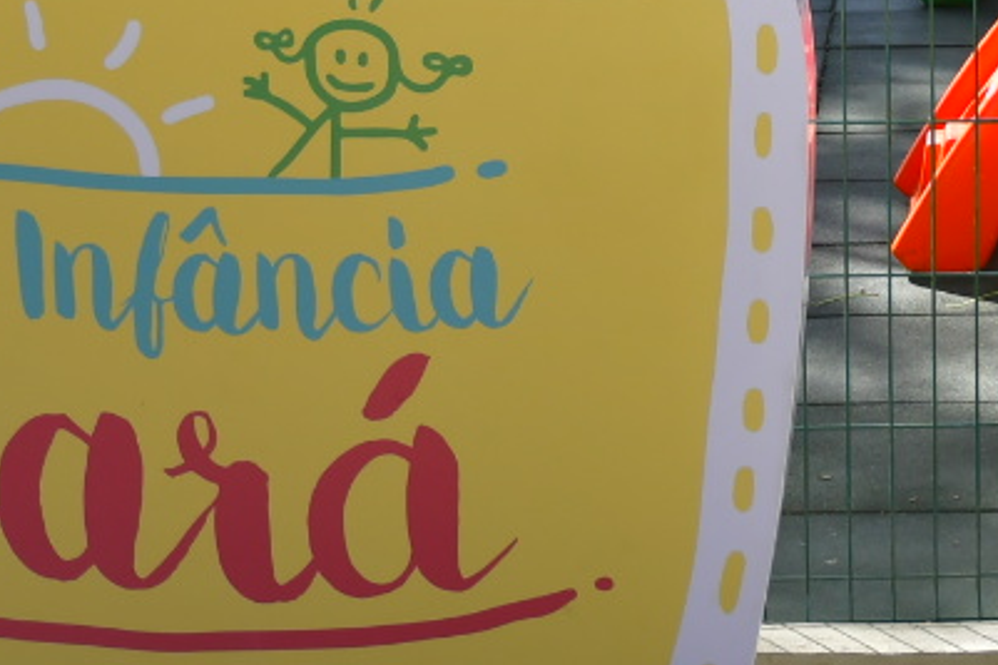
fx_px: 2688
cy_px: -262
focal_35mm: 97
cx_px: 1025
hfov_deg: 20.3
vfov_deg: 13.5
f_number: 2.8
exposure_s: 1/1000
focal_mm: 16
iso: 100
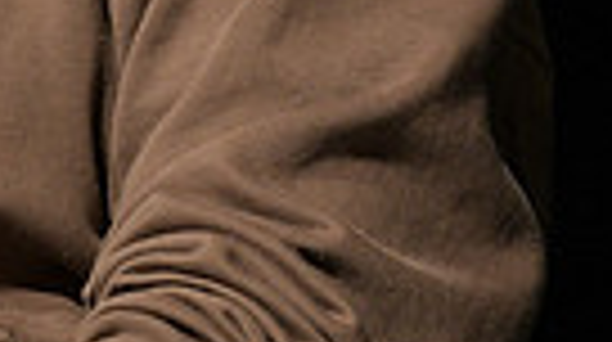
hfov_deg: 1.6
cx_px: -252
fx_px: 21711
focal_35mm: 1340
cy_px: -454
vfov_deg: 0.9
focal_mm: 200
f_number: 4
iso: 2500
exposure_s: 1/160
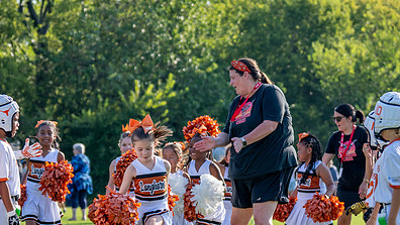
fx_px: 1432
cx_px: 198
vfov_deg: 9.0
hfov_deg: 15.9
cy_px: 192
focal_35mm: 135
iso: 200
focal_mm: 70
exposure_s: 1/1600
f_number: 2.8
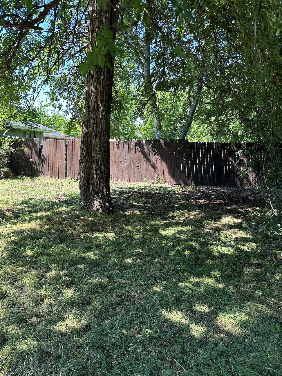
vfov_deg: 71.6
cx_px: 141
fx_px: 261
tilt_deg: -6.4
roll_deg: +0.7
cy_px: 188
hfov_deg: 56.8
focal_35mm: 24
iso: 80
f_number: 1.78
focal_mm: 6.86
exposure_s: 1/373
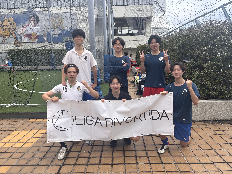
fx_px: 174
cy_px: 87
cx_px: 116
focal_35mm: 26
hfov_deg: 67.3
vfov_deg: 53.1
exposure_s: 1/2193
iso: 50
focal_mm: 5.96
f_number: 1.6
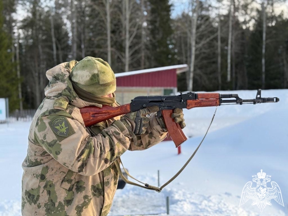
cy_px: 108
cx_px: 144
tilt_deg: -2.2
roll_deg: -0.3
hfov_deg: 39.7
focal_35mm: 48
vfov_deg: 30.3
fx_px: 399
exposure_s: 1/719
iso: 64
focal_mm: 6.76
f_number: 1.78
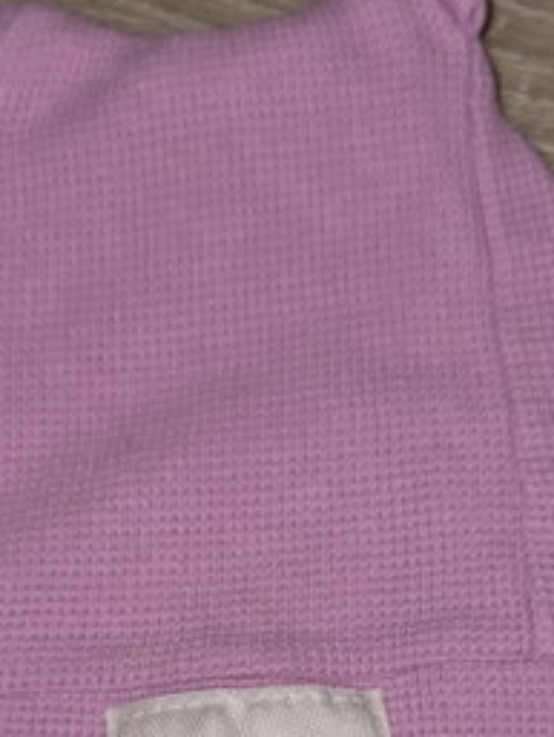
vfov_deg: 25.0
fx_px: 1578
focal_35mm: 74
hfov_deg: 19.9
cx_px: 273
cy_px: 753
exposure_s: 1/50
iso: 80
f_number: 1.8
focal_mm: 5.4
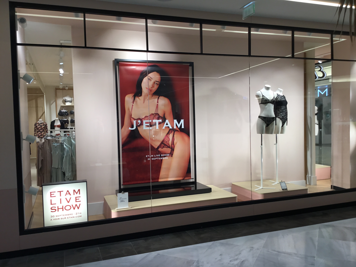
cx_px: 178
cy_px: 134
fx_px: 319
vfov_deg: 45.4
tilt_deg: -2.0
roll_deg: +1.6
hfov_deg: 58.4
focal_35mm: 31
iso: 40
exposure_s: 1/100
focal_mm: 3.3
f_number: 2.4
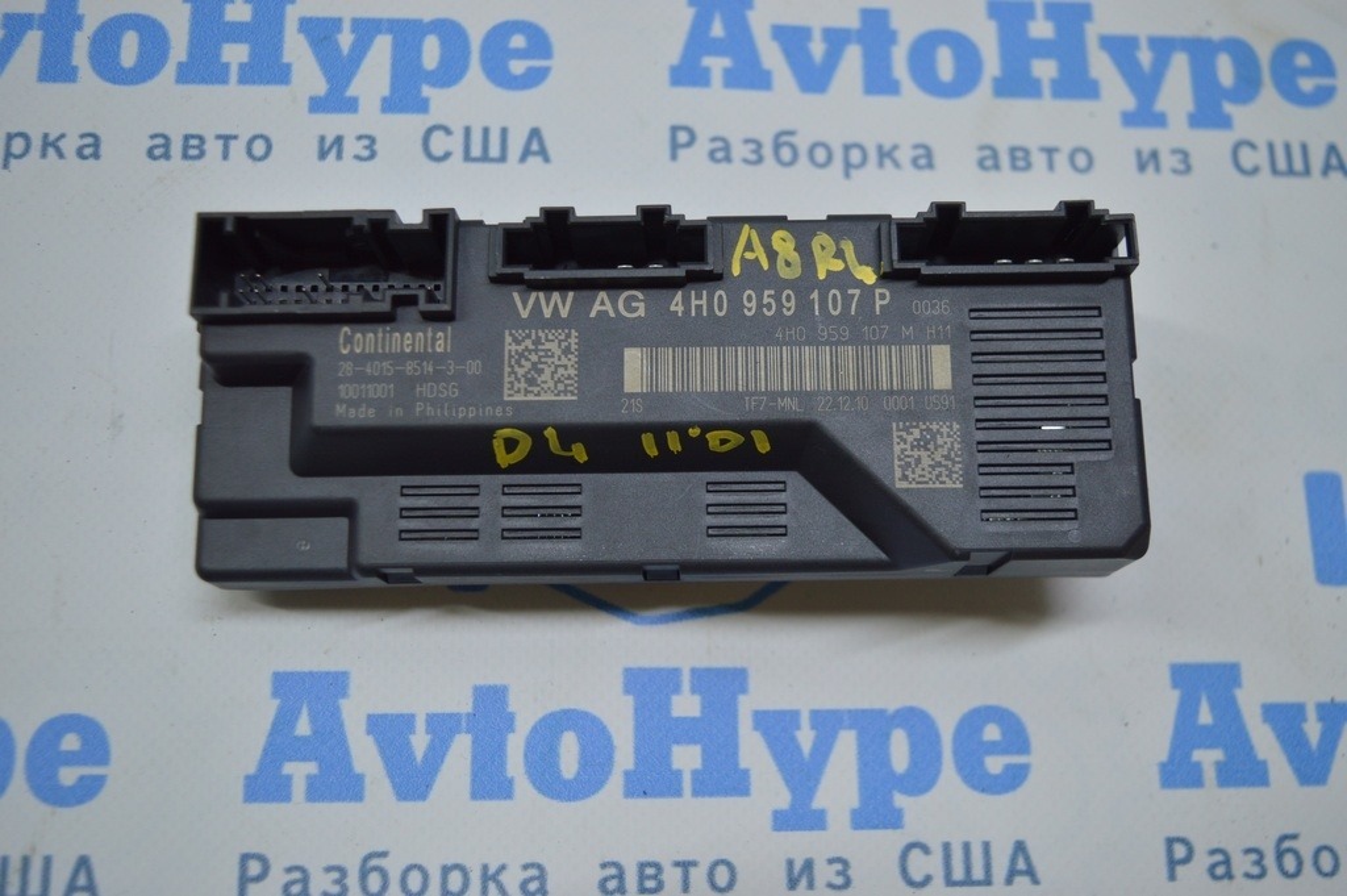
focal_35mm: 39
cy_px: 448
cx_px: 674
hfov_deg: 49.6
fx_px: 1458
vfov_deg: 34.2
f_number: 4
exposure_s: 1/125
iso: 400
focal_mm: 26
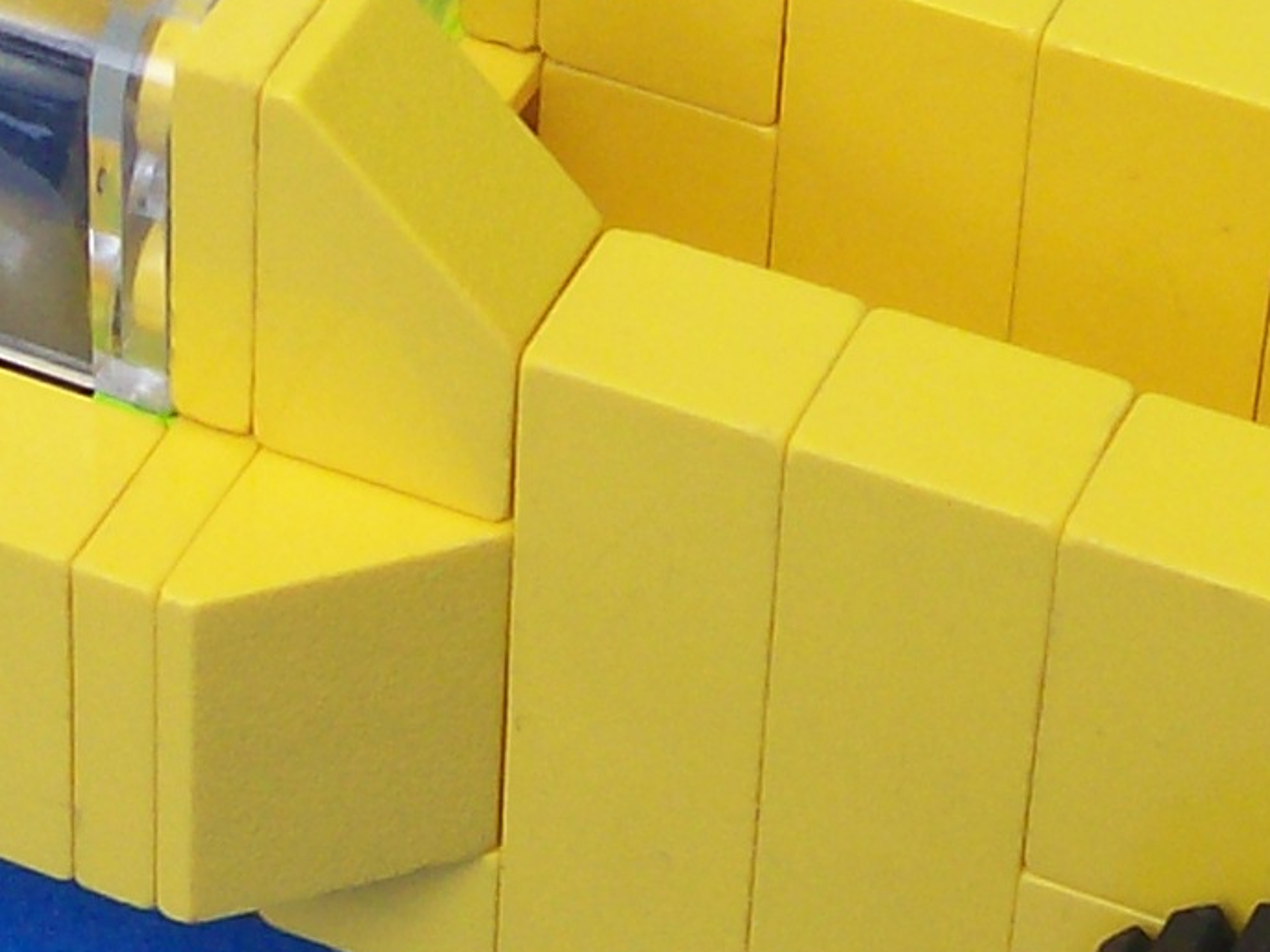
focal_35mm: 161
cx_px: 311
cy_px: 211
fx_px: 5906
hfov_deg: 12.2
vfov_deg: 9.2
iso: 80
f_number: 2.7
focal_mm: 6
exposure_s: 1/208
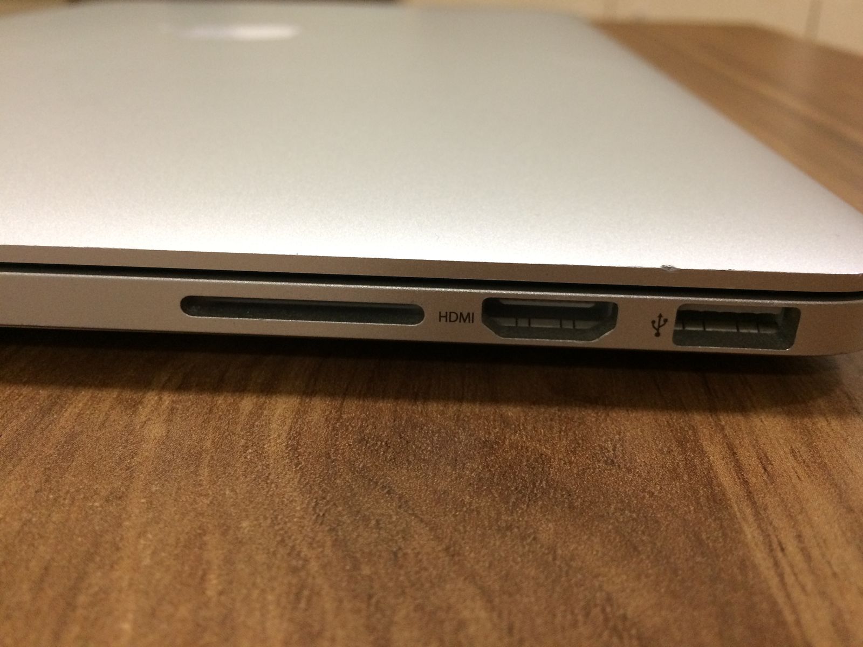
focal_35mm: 29
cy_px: 324
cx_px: 432
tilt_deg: -25.1
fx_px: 723
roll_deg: +0.2
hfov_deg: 61.7
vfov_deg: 48.2
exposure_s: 1/33
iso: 250
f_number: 2.2
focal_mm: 4.15
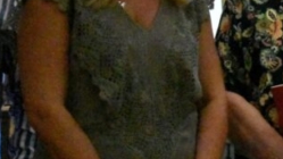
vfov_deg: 8.6
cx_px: 360
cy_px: 44
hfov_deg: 14.6
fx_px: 1061
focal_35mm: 141
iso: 25600
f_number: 4.5
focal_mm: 35
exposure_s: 1/4000
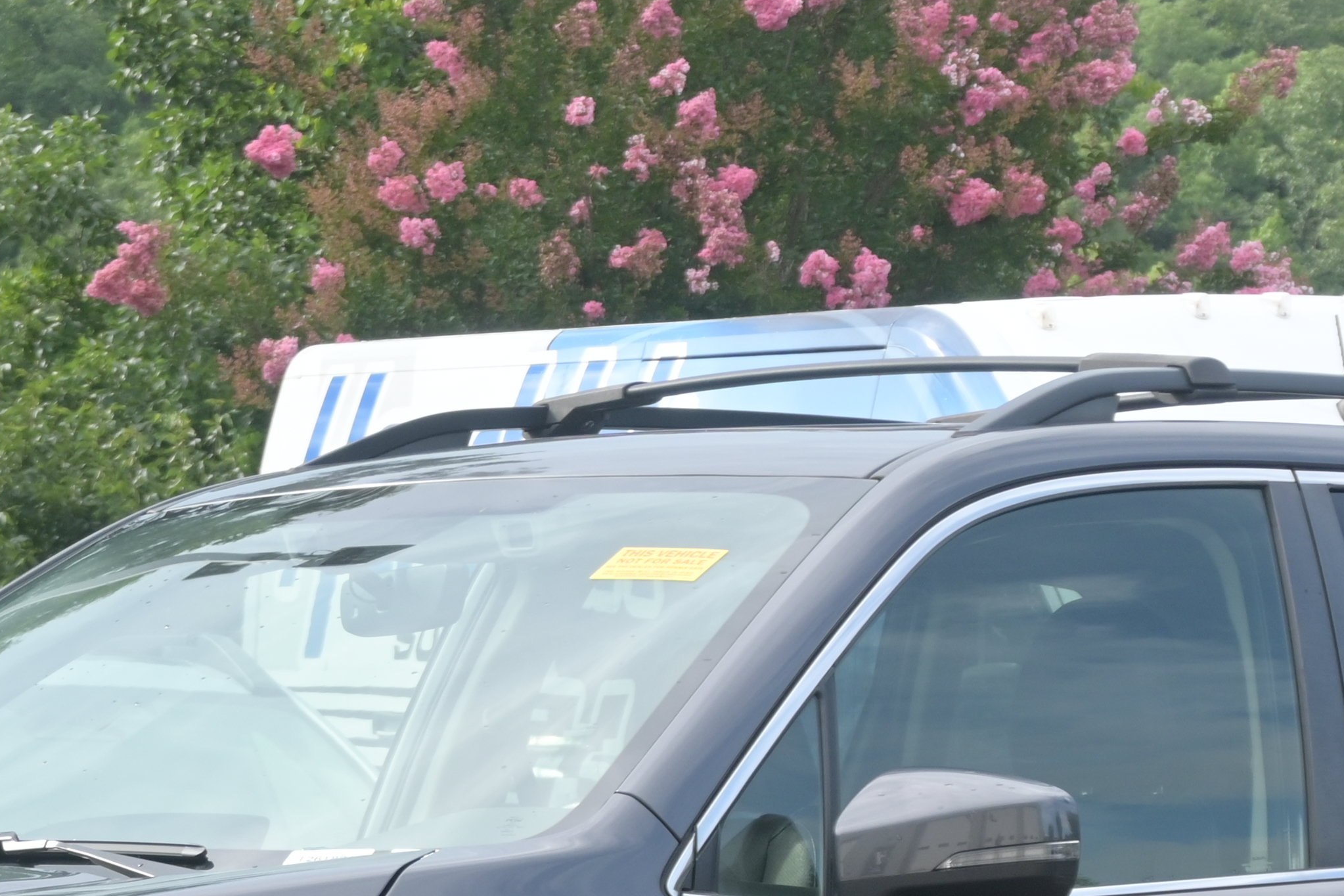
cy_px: 1180
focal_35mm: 167
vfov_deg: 8.1
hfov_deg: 12.3
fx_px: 6248
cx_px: 510
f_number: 5.6
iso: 220
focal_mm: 41
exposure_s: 1/250
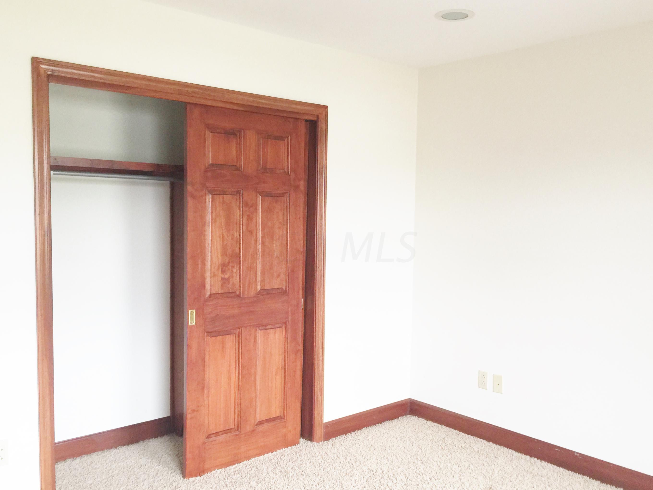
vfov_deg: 44.2
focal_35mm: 32
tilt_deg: -1.9
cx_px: 345
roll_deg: -1.3
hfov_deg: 56.8
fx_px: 604
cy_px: 247
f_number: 2.2
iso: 50
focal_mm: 4.15
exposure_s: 1/30
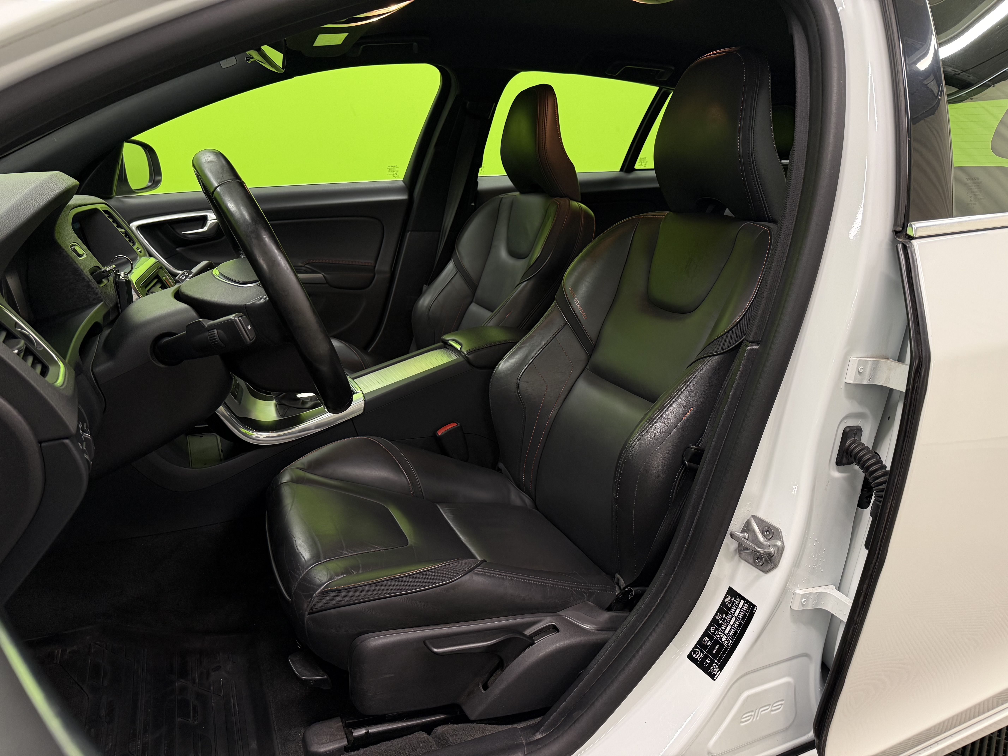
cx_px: 504
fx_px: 699
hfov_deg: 71.6
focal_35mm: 24
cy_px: 378
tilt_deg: -16.9
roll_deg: -2.4
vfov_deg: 56.8
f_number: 1.78
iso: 160
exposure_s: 1/50
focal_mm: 6.76
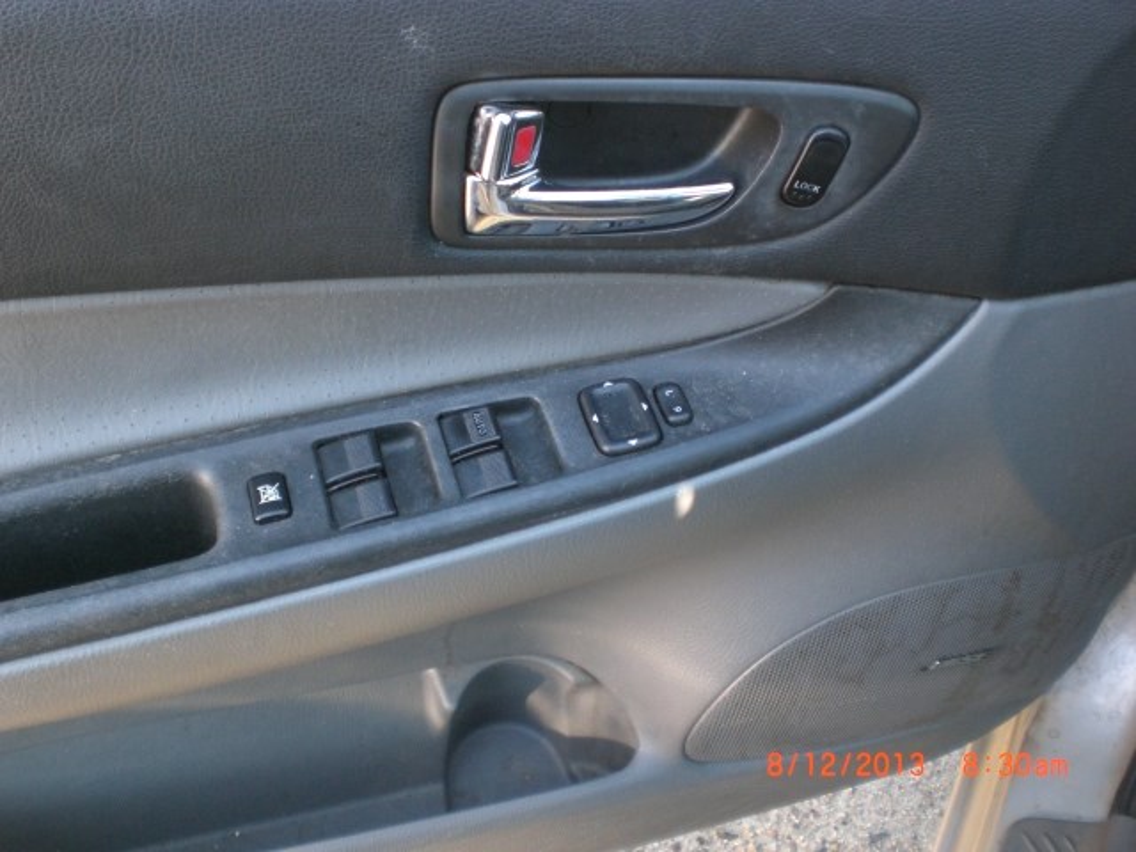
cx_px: 568
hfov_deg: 49.0
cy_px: 426
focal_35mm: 38
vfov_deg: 37.7
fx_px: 1247
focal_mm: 6.3
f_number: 3.1
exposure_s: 1/125
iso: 200
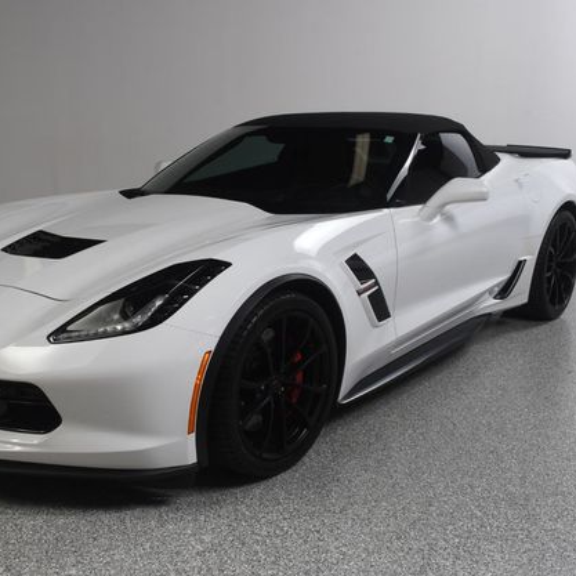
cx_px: 231
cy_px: 283
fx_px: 810
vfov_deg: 39.2
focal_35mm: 43
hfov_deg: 39.0
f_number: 13
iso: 100
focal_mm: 22
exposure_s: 1/160
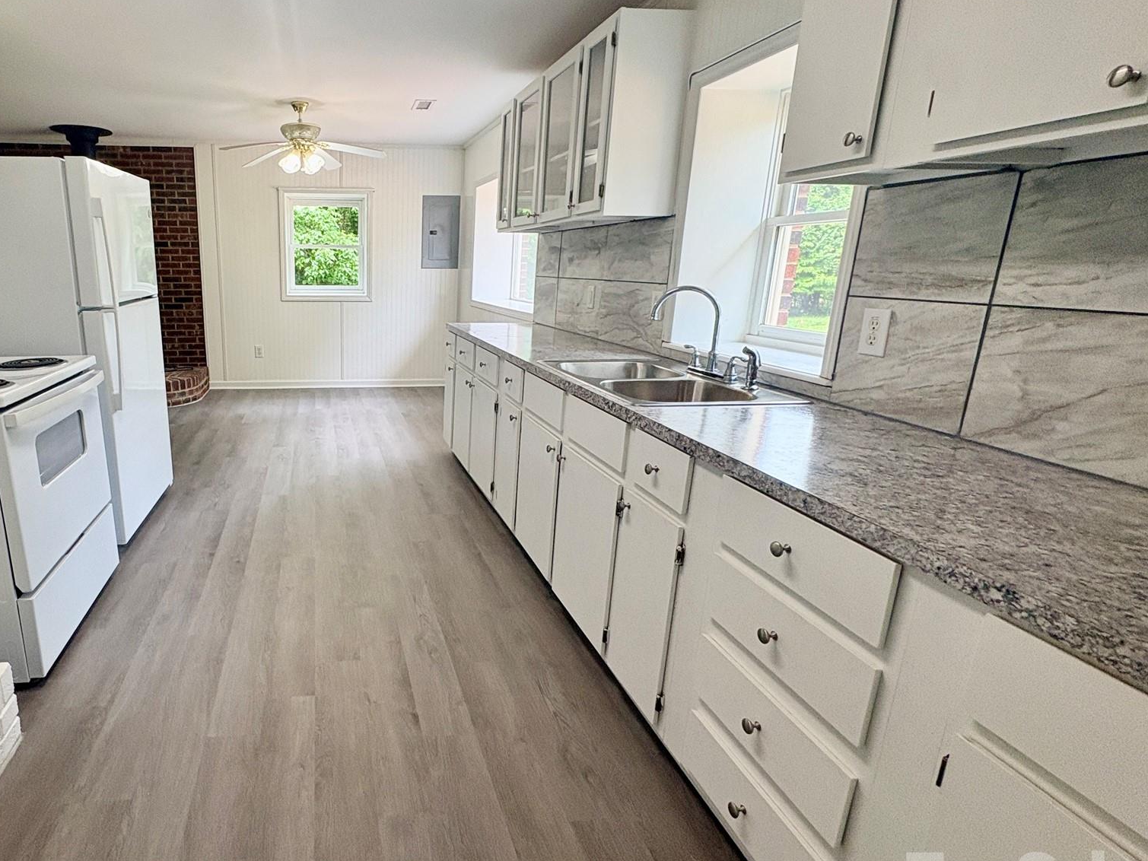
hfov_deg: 81.4
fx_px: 630
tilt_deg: -13.9
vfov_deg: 68.7
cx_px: 370
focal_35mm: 19
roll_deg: +0.3
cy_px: 418
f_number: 2.2
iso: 100
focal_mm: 2.22
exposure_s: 1/120
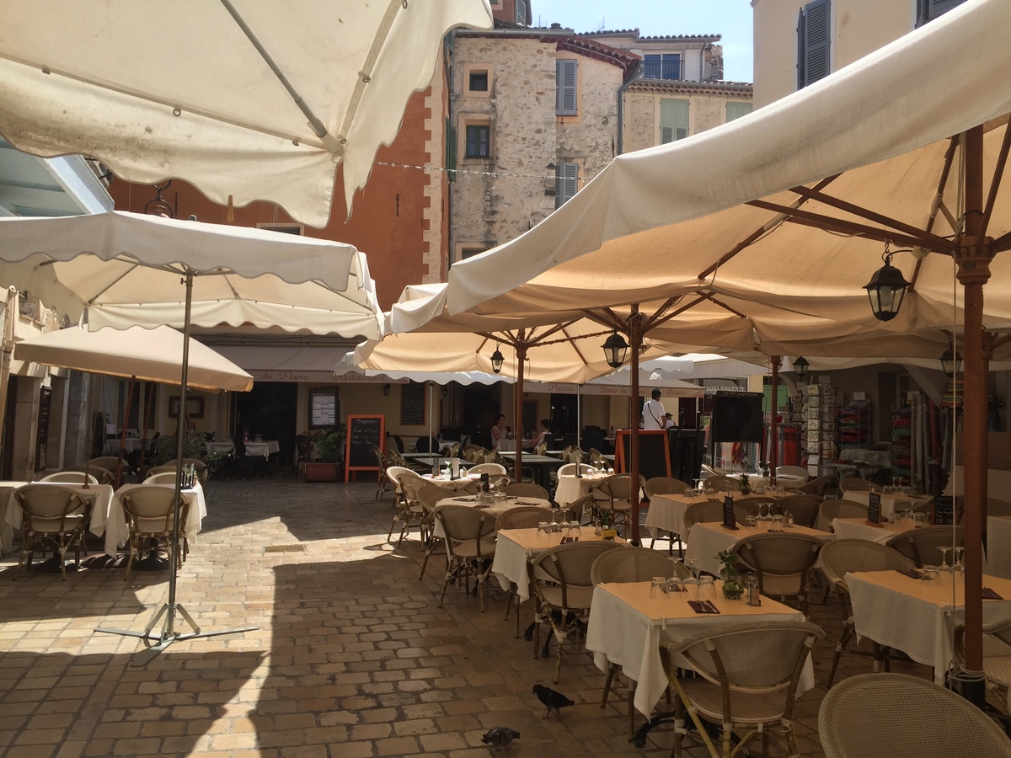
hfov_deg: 61.7
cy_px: 379
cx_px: 506
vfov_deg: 48.2
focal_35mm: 29
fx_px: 847
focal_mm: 4.15
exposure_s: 1/1276
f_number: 2.2
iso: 32
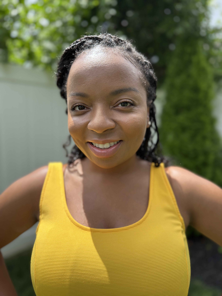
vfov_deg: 71.6
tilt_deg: -4.8
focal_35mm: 24
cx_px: 111
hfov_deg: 56.8
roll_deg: -0.6
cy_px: 148
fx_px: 205
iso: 100
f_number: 1.78
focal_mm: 6.76
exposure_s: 1/1385
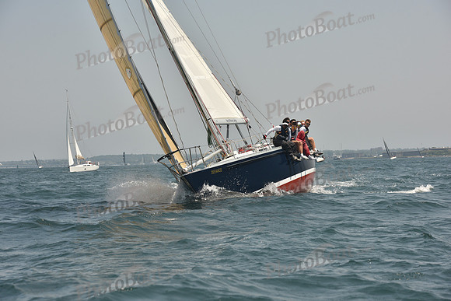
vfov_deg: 13.7
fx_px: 1253
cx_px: 226
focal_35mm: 100
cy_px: 150
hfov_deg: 20.4
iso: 250
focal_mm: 100
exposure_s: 1/640
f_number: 7.1
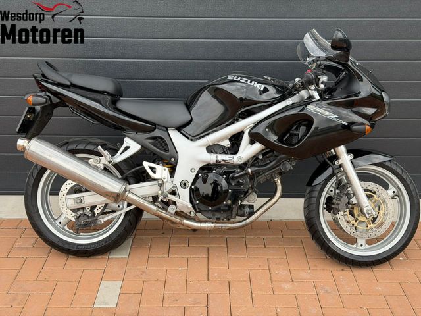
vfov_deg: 30.3
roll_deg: -0.4
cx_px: 210
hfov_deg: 39.7
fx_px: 584
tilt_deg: -19.7
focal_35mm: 48
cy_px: 158
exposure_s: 1/1116
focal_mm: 6.76
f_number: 1.78
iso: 64
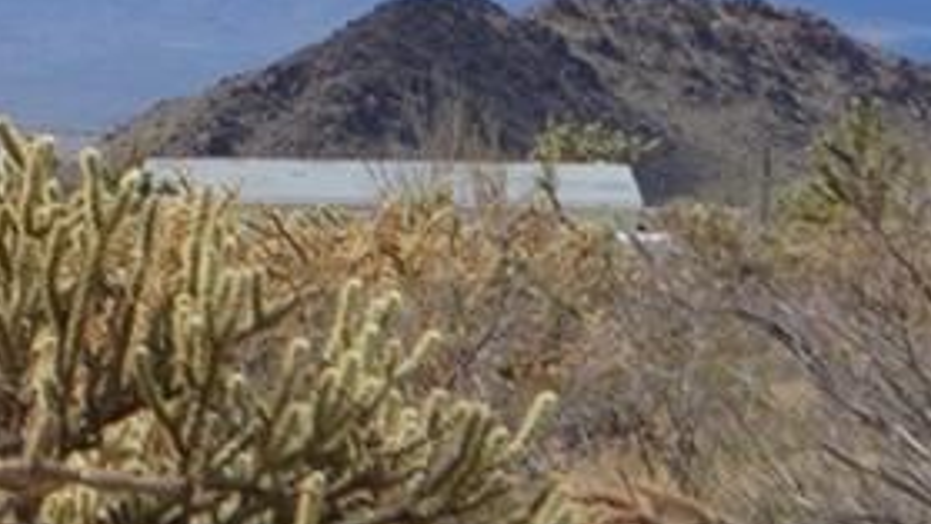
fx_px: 7824
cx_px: -614
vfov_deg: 3.8
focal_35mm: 317
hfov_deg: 6.7
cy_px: 8
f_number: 9
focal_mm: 55
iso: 100
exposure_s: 1/320
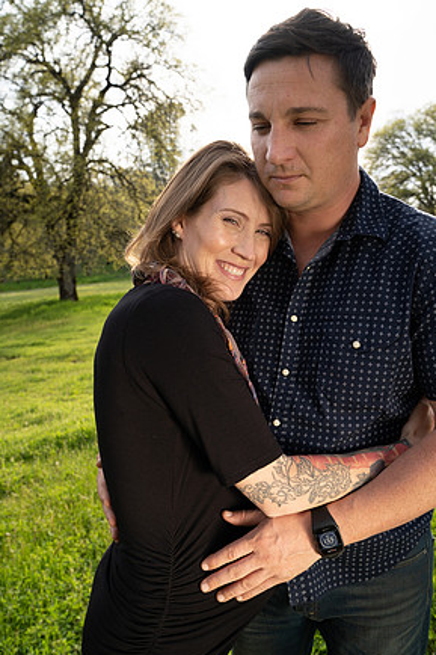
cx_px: 222
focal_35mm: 28
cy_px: 338
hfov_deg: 46.4
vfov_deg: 65.5
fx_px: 509
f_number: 6.3
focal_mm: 27
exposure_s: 1/125
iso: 100
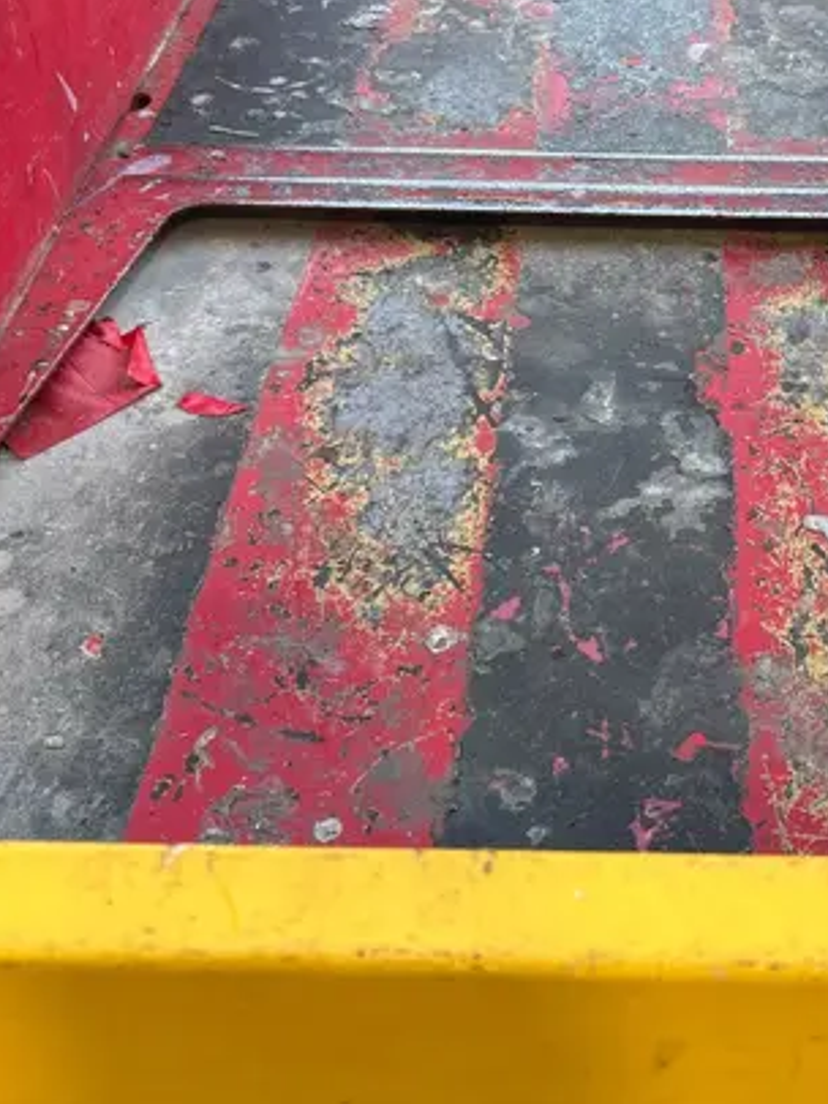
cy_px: 345
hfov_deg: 30.1
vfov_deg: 39.8
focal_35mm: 47
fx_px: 1498
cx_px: 670
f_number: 1.5
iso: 80
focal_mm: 5.7
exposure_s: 1/121
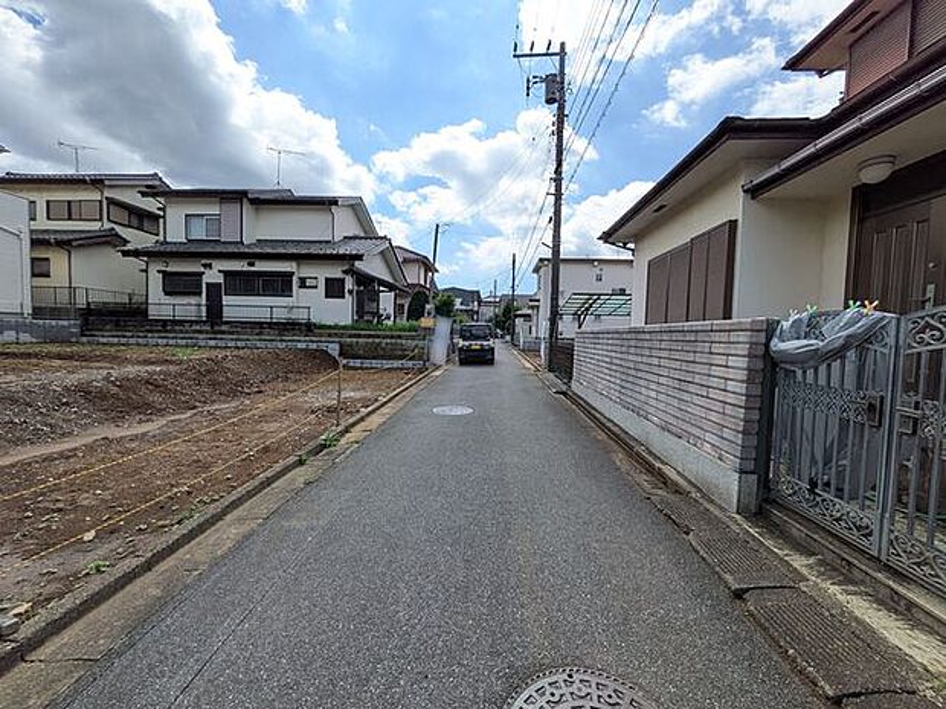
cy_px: 354
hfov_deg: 102.1
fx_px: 383
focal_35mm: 14
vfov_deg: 85.7
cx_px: 473
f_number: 2.2
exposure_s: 1/2237
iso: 51
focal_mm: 1.83
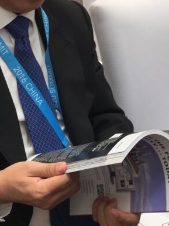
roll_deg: -4.0
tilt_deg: -25.9
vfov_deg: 25.0
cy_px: 55
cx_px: 55
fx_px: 502
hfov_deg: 19.1
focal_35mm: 77
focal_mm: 4.15
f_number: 2.2
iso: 40
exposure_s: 1/50
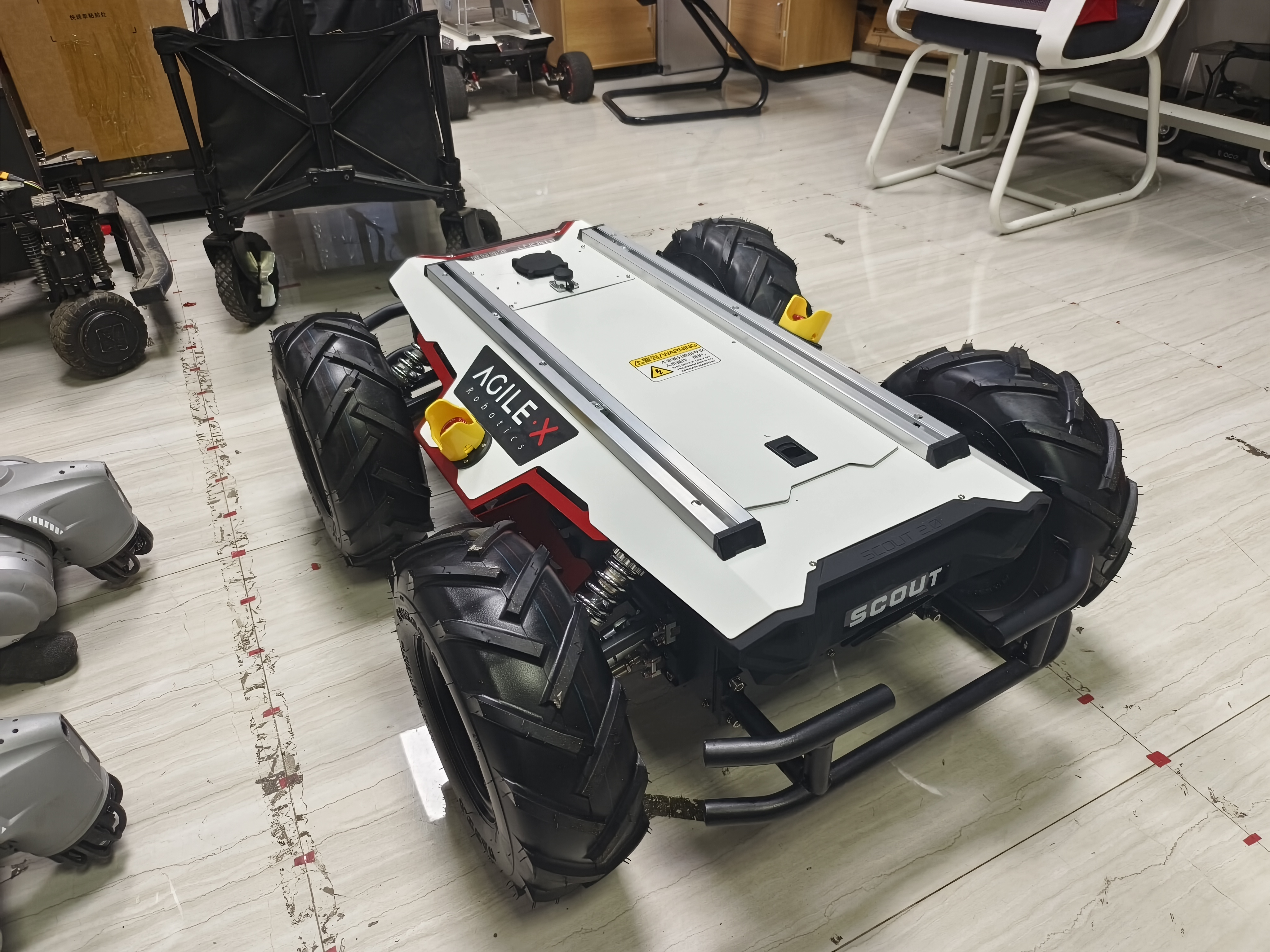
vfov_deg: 58.9
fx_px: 844
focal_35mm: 23
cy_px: 476
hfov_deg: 73.9
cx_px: 635
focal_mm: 5.5
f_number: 1.75
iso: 615
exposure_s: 1/50
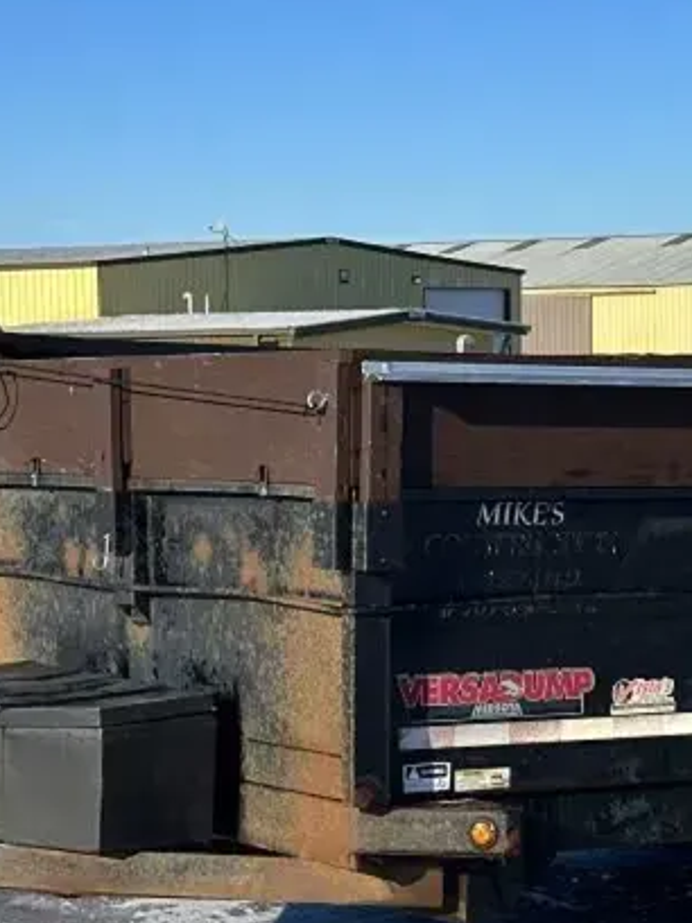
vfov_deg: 17.4
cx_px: 484
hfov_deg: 13.1
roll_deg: +0.4
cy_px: 604
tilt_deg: -5.6
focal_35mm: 113
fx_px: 3012
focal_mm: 6.86
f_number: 1.78
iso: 64
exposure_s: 1/4785
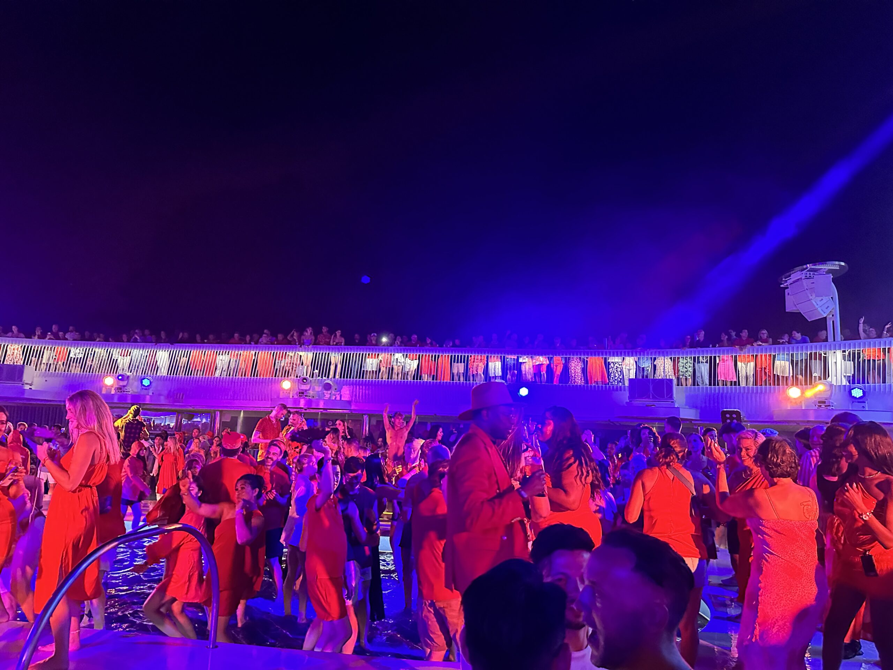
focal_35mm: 24
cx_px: 446
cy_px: 335
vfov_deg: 56.8
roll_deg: -2.6
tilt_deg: +7.8
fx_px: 619
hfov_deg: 71.6
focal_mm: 6.86
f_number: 1.78
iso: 1000
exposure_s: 1/40
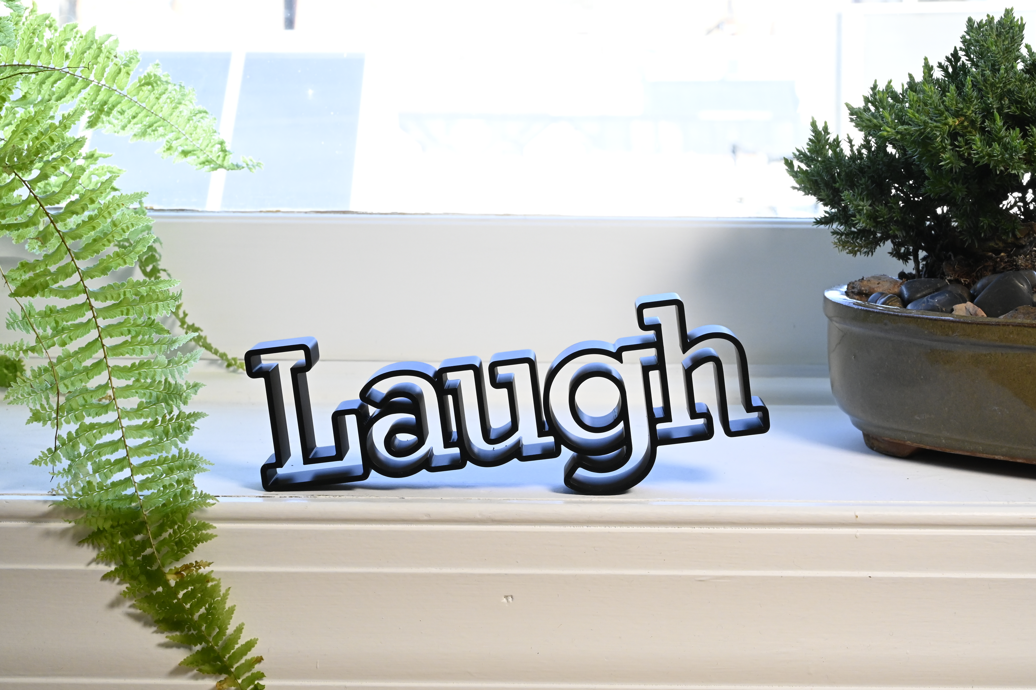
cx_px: 518
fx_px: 2013
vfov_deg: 19.4
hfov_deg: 28.9
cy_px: 345
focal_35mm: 70
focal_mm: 70
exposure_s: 1/125
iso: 4000
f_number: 18
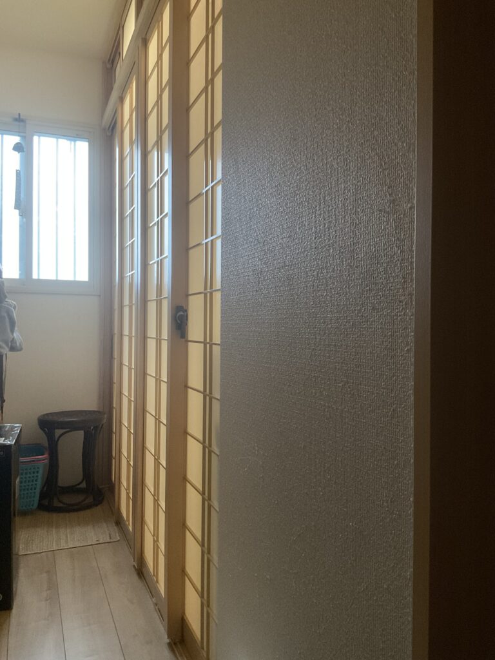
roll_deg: -1.4
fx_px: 553
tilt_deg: +0.6
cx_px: 248
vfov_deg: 61.7
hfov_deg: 48.2
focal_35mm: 29
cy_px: 330
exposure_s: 1/25
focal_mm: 3
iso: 320
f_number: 1.8
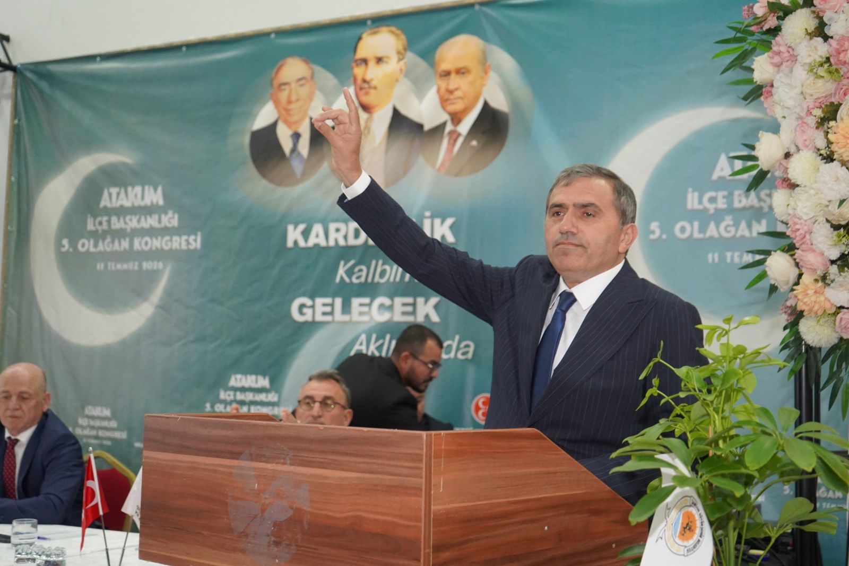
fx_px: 1014
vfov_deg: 31.2
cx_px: 424
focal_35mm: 43
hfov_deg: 45.4
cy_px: 283
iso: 4000
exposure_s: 1/160
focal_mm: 43
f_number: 4.5
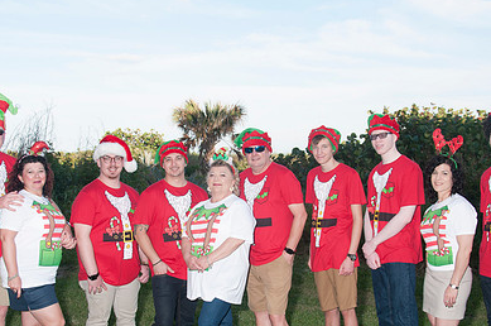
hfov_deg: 42.0
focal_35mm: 47
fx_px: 640
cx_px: 244
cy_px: 207
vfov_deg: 28.4
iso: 100
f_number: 6.3
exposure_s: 1/250
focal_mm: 21
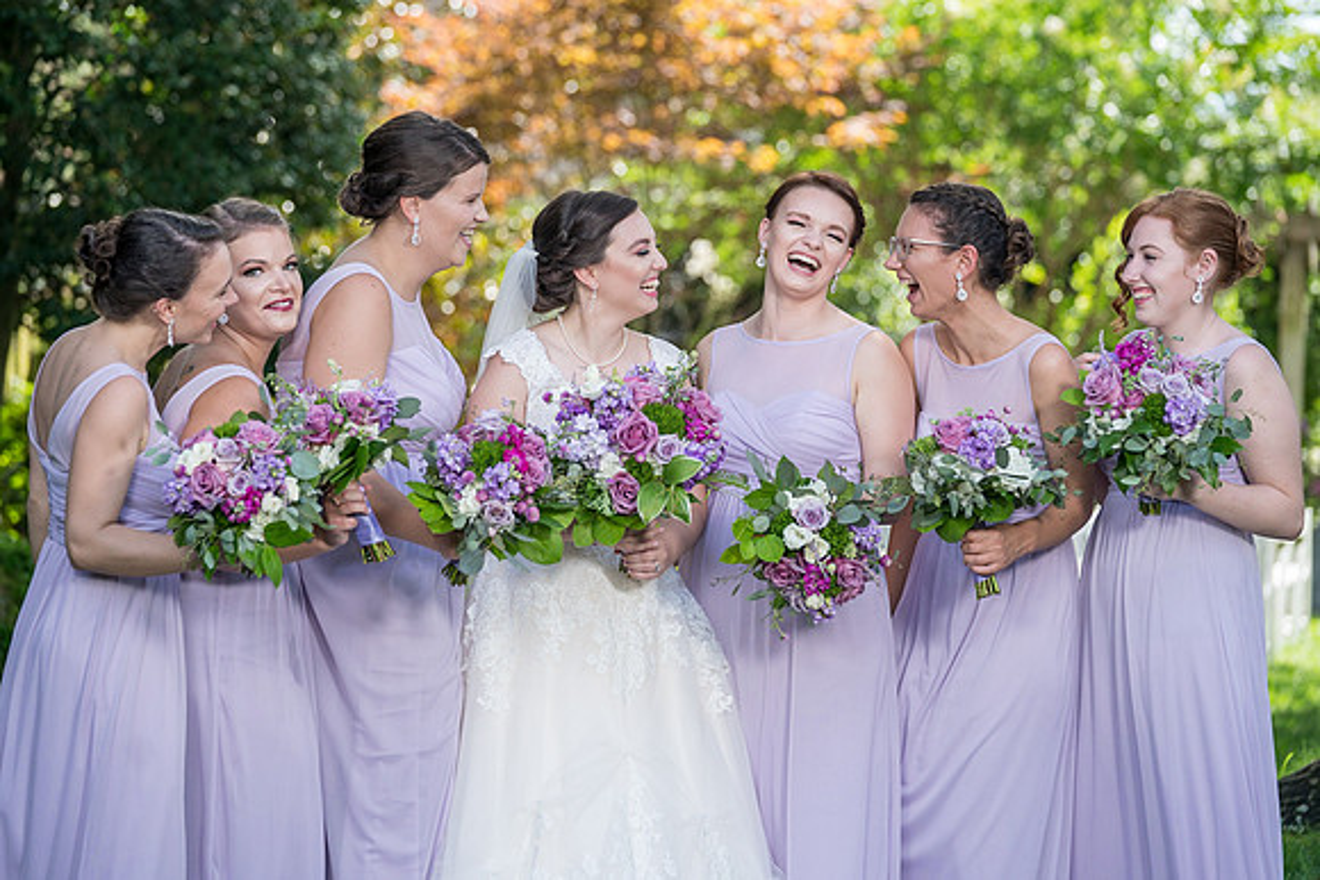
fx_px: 5243
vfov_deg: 9.6
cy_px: 429
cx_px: 644
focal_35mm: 143
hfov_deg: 14.3
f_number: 4
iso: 100
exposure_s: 1/200
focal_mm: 136
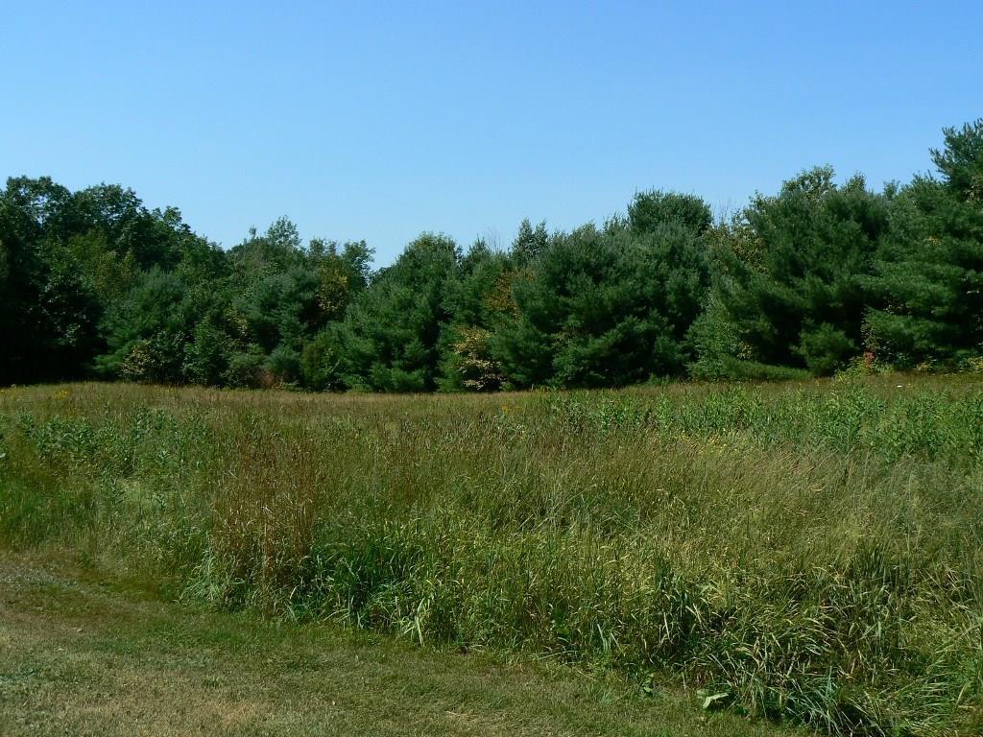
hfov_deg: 51.4
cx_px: 492
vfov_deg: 39.7
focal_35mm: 36
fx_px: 1022
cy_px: 368
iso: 80
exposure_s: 1/400
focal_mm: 6
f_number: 7.1
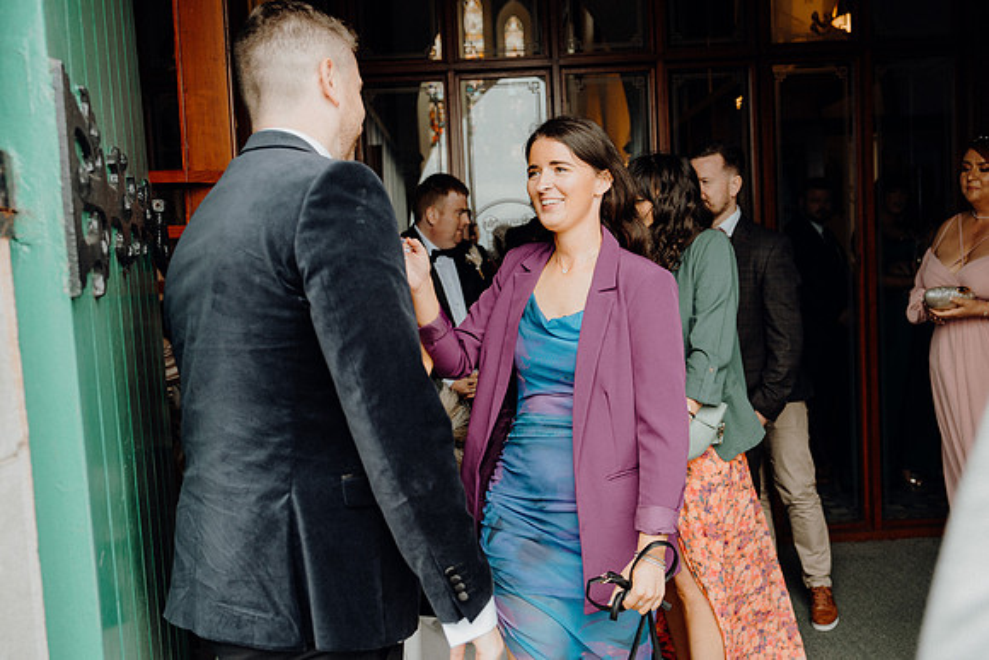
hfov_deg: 57.2
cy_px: 330
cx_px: 494
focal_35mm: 33
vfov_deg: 40.0
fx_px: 907
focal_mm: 33
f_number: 3.5
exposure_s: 1/200
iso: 320
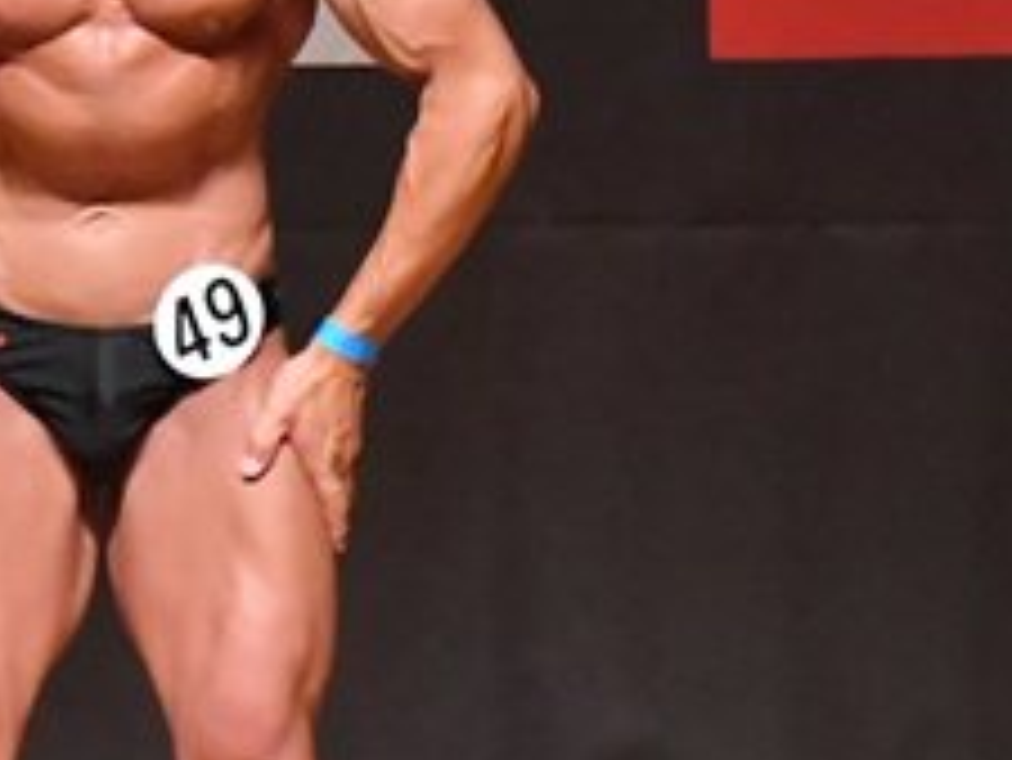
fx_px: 26121
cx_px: 259
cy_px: 427
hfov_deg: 2.2
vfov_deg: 1.7
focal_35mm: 893
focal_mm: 180
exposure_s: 1/400
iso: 12800
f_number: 5.6
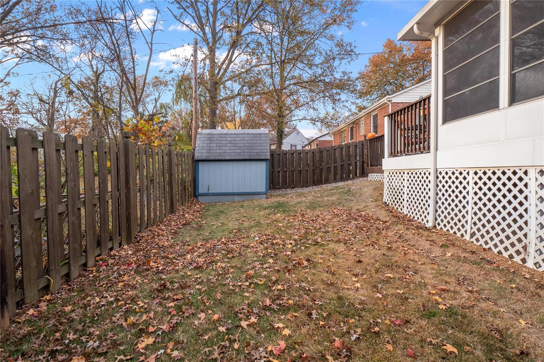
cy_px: 181
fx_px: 242
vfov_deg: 73.7
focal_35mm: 16
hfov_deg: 96.7
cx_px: 272
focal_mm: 8
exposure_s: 1/30
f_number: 8
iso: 400
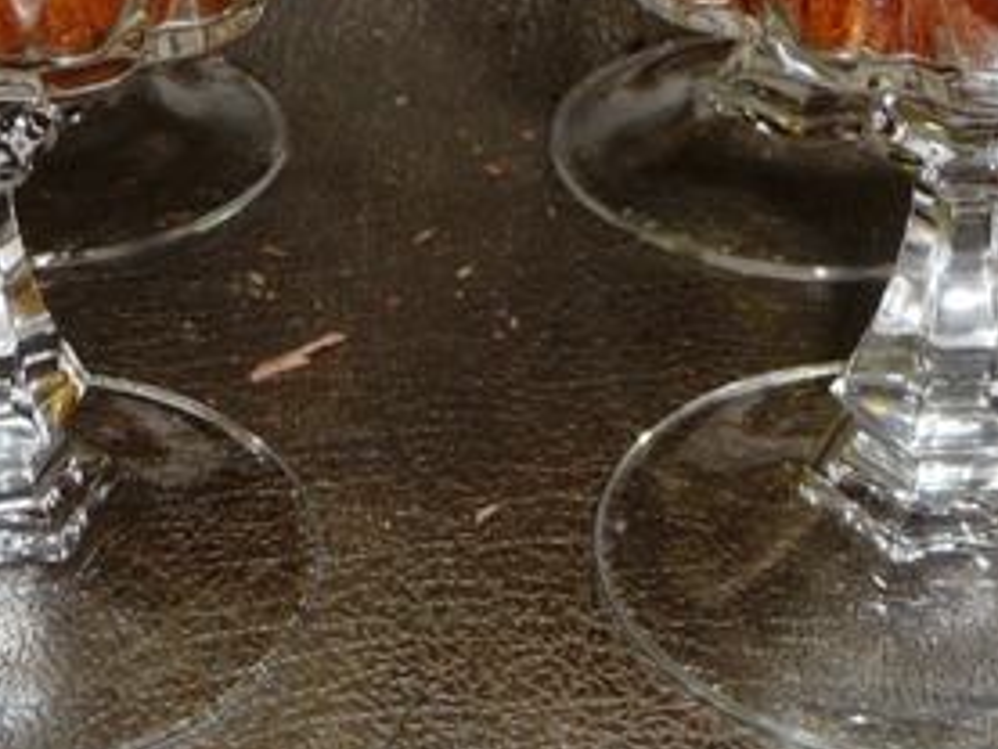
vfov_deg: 14.0
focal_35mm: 104
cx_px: 454
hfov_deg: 18.9
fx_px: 3000
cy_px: -32
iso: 100
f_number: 4.1
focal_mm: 7.6
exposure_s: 1/30
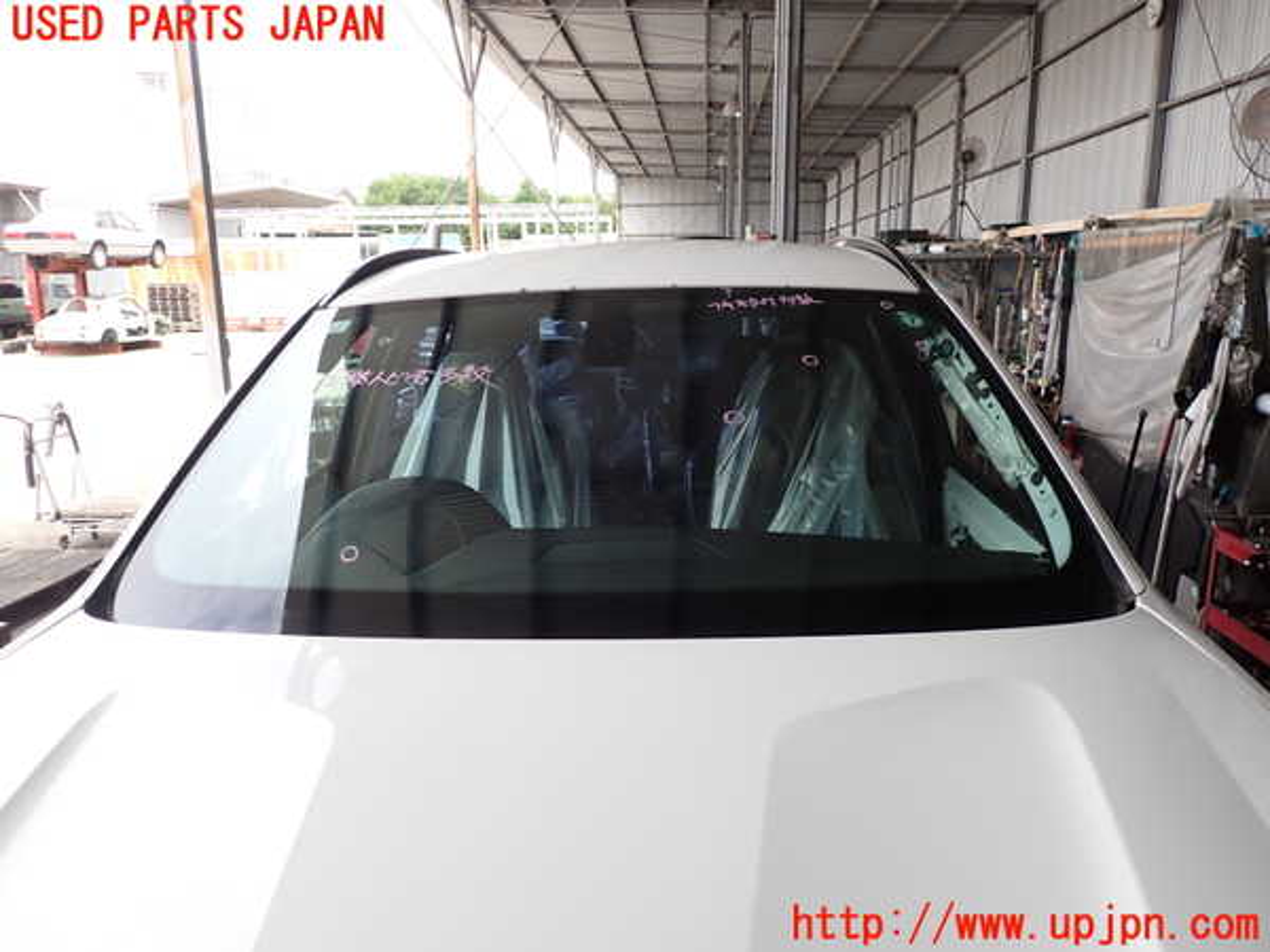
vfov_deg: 54.9
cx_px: 635
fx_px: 917
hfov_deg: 69.4
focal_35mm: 25
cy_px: 476
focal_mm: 4.5
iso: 100
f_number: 2.8
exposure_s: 1/200
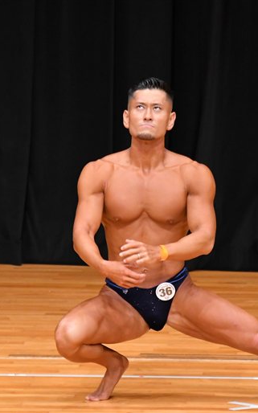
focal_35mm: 530
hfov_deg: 2.5
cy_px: 206
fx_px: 5966
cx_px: 180
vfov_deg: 4.0
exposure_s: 1/400
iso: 4000
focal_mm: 230
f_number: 5.6
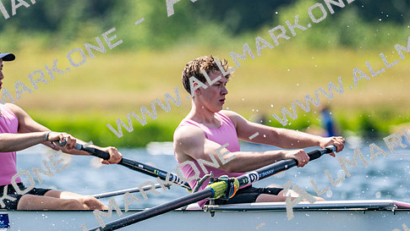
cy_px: 140
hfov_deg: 2.9
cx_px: 210
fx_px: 8166
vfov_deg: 1.6
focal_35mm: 751
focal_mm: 400
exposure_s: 1/2500
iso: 280
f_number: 4.5
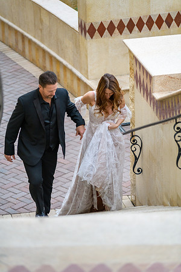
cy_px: 136
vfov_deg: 13.2
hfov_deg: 8.9
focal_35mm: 155
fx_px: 1169
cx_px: 90
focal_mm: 155
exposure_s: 1/2000
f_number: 2.8
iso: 400
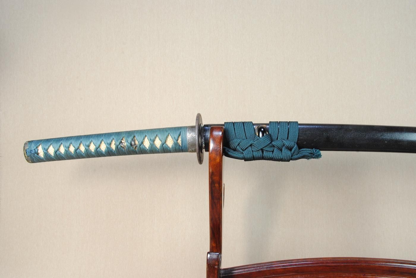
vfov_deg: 43.7
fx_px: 347
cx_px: 208
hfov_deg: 61.9
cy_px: 139
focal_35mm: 30
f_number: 11
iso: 400
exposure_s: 1/2
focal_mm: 20
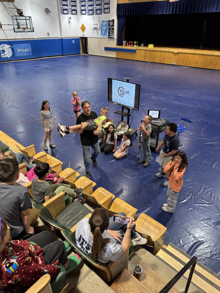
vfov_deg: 71.6
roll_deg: +0.3
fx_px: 203
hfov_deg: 56.8
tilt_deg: -29.4
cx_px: 110
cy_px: 146
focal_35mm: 24
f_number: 1.78
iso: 160
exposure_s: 1/60
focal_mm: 6.76
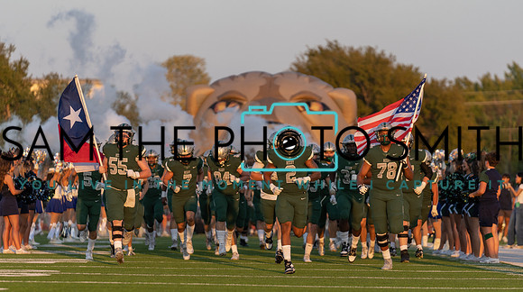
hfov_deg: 8.4
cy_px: 200
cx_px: 248
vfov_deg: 4.7
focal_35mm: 258
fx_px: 3567
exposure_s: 1/1600
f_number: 2.8
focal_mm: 200
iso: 320
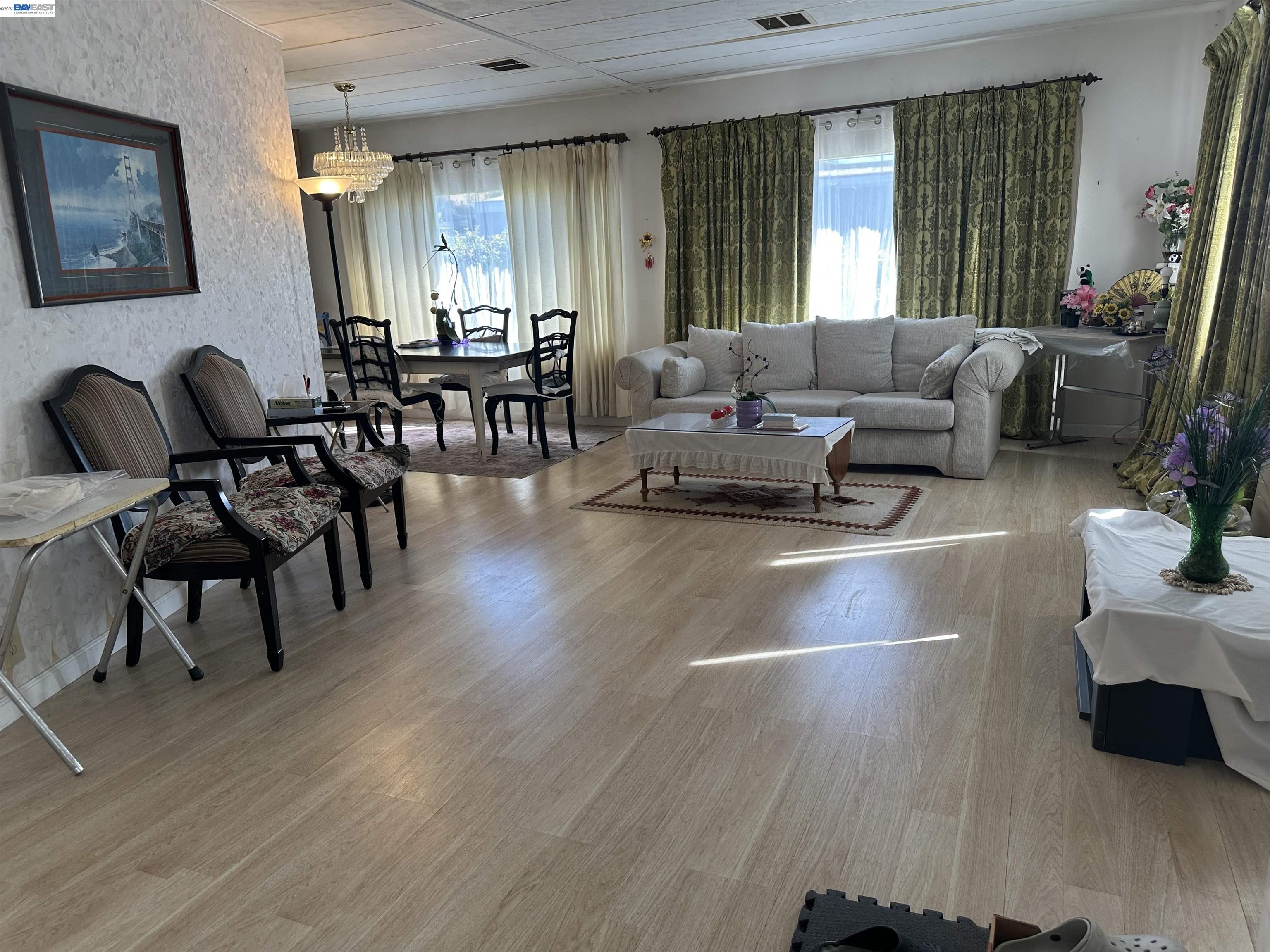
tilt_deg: -14.3
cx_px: 635
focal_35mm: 24
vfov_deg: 56.8
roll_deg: +2.3
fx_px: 881
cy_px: 476
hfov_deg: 71.6
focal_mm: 6.86
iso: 100
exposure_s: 1/165
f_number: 1.78
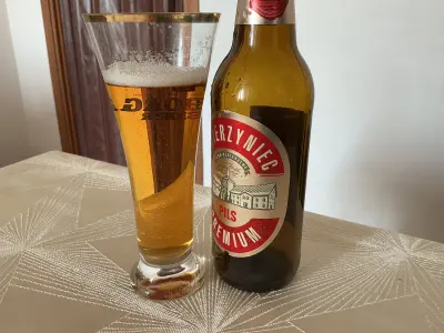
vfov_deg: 48.2
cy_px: 166
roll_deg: -0.9
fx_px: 372
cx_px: 222
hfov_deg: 61.7
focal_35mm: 29
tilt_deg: -20.7
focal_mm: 3
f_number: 1.8
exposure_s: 1/60
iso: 64
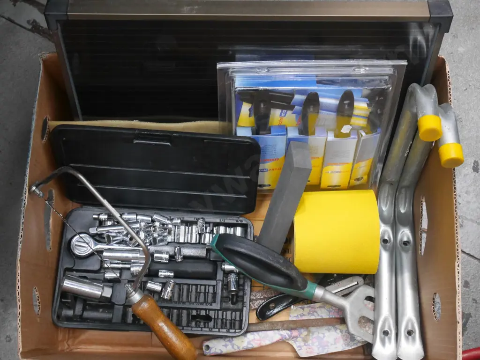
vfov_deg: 26.1
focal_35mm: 56
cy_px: 180
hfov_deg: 34.3
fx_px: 777
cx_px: 240
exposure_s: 1/40
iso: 3200
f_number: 5.4
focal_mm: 28
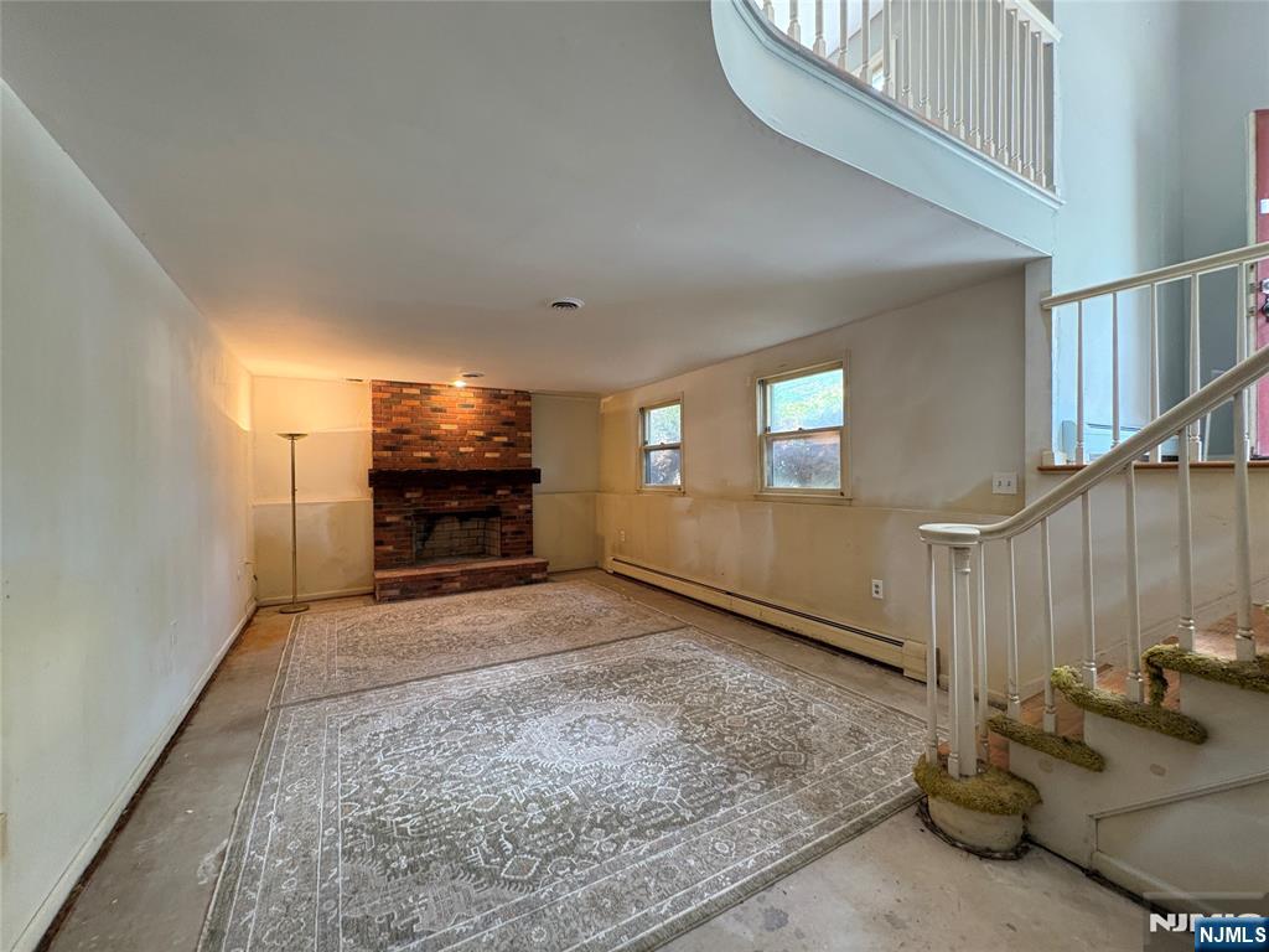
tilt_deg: +0.6
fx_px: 513
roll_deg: +0.9
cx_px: 634
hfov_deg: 102.1
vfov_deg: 85.7
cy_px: 476
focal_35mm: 14
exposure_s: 1/60
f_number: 2.2
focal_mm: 2.22
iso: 400
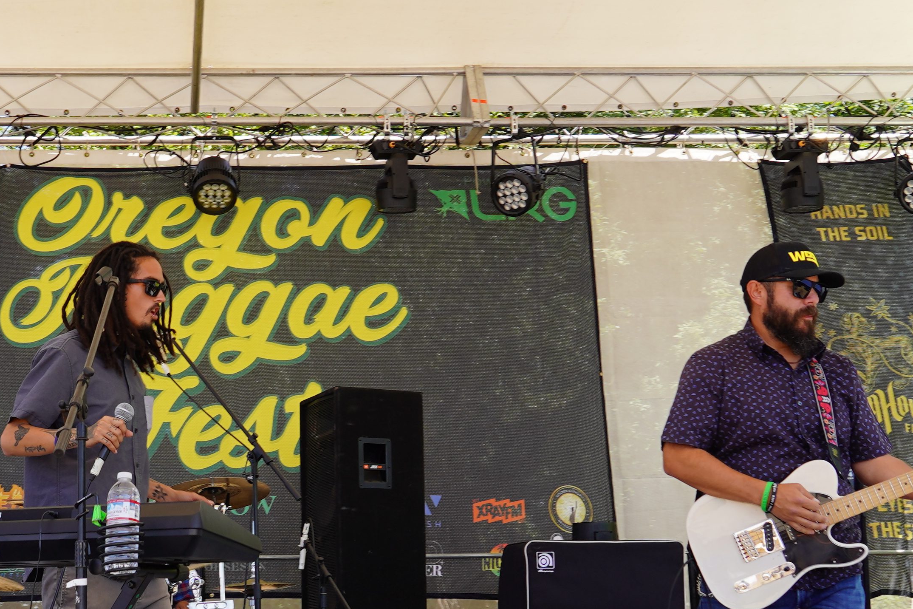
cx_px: 170
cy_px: 448
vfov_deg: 20.2
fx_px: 1699
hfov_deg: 29.3
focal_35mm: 67
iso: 100
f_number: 7.1
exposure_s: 1/100
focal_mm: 24
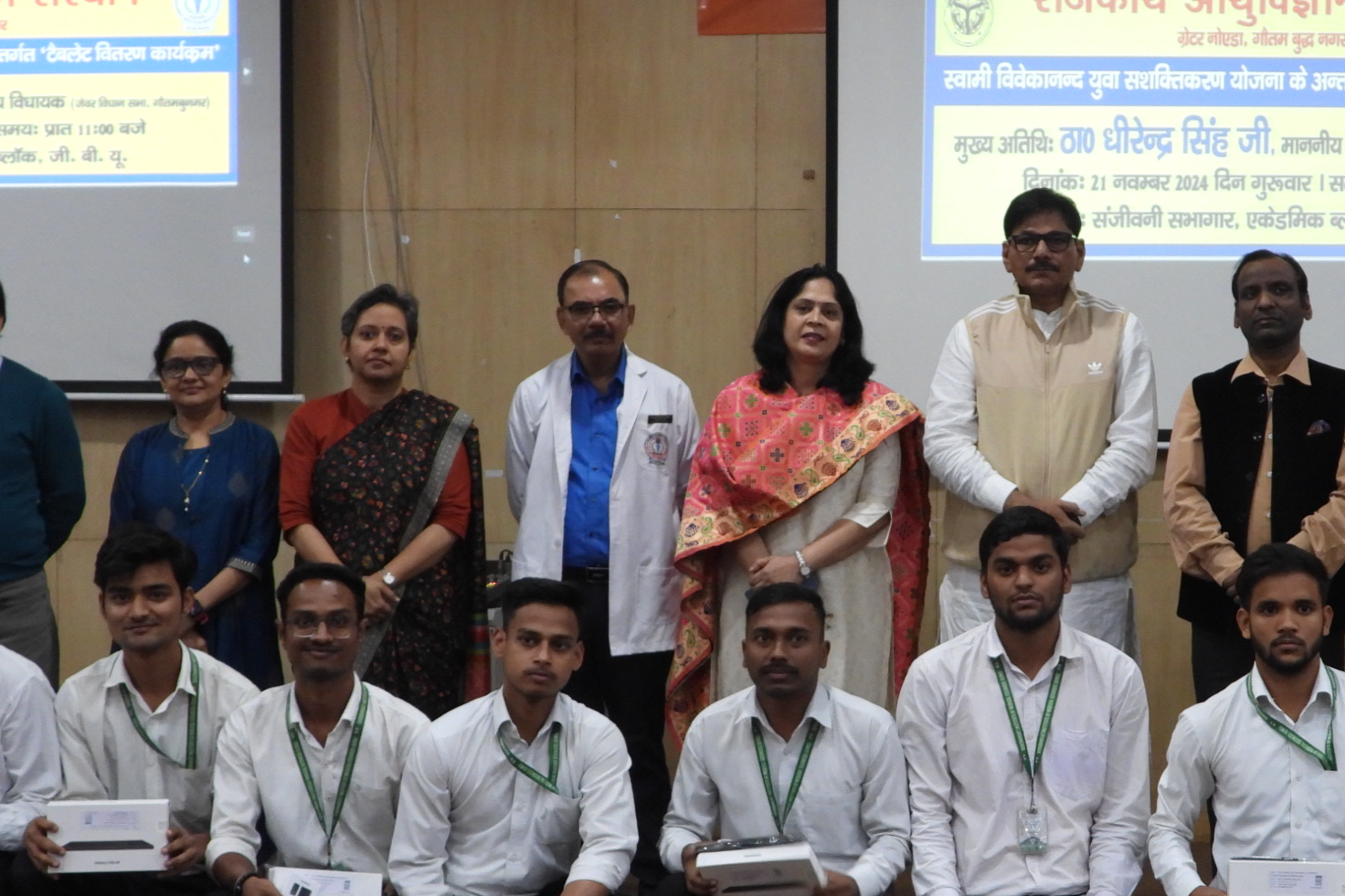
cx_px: 896
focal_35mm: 61
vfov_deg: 22.2
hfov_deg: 32.6
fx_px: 2279
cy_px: 521
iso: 360
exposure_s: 1/30
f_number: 3.2
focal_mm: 6.8
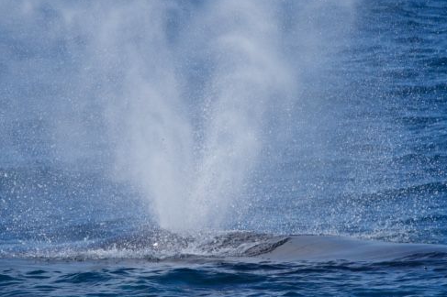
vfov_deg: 1.4
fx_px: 12234
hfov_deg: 2.1
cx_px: 204
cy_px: 92
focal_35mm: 986
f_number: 8
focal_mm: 600
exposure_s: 1/3200
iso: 640
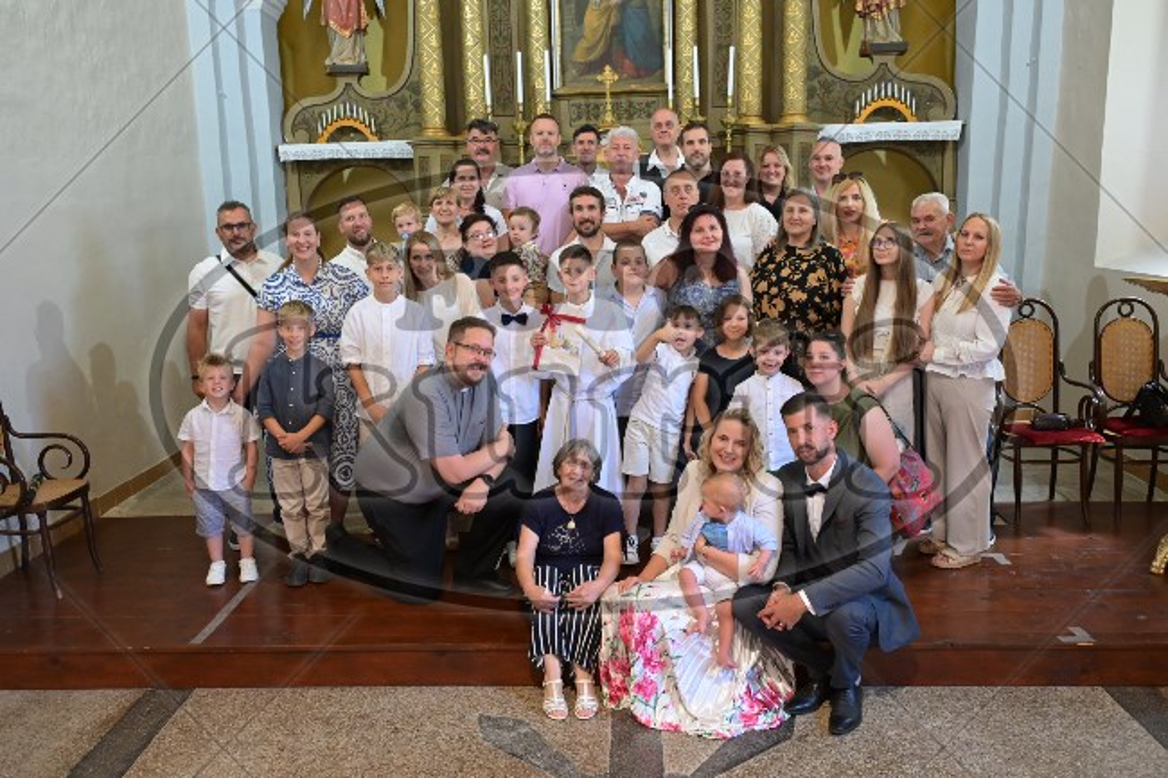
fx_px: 989
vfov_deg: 42.9
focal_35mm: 30
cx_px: 584
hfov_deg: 61.1
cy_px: 389
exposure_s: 1/125
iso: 4000
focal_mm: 30.5
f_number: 4.5
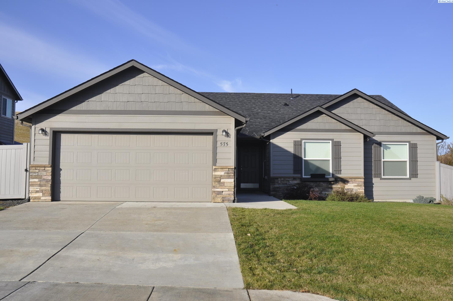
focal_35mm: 33
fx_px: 415
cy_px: 150
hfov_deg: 57.3
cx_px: 226
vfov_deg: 39.9
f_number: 9
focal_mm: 22
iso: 200
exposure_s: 1/320
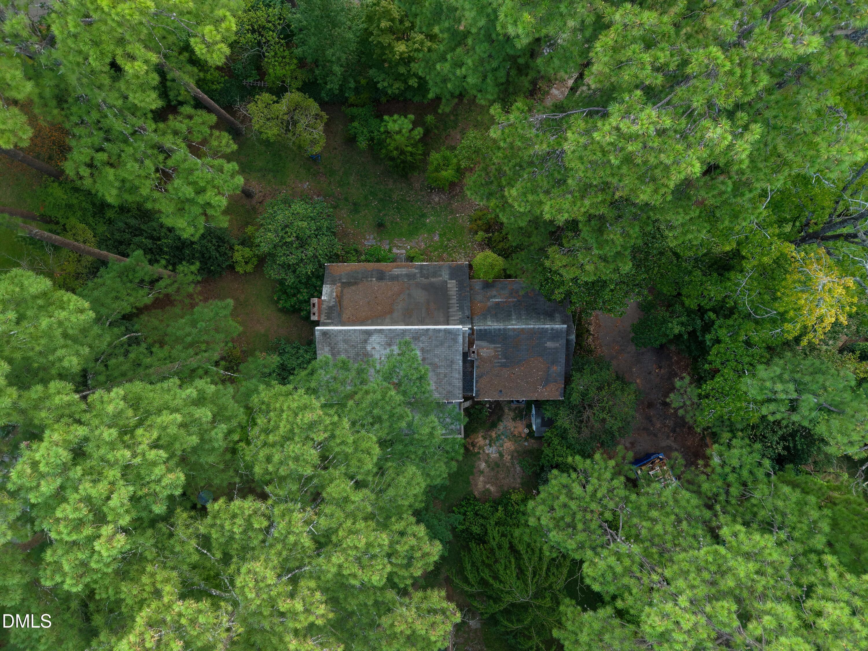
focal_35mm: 24
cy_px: 326
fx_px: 602
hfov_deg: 71.6
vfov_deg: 56.8
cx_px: 434
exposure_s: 1/180
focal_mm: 8.67
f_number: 1.8
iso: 100
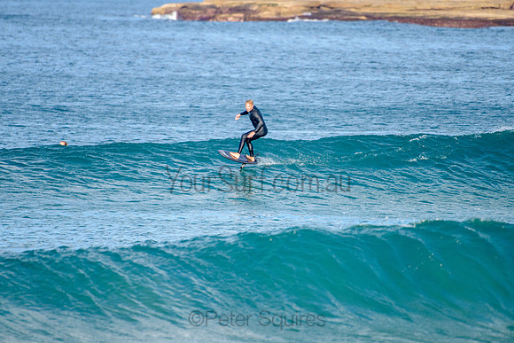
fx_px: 8758
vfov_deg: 2.2
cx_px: 263
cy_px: 153
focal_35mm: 613
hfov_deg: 3.4
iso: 450
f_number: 5.6
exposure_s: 1/2000
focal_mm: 500
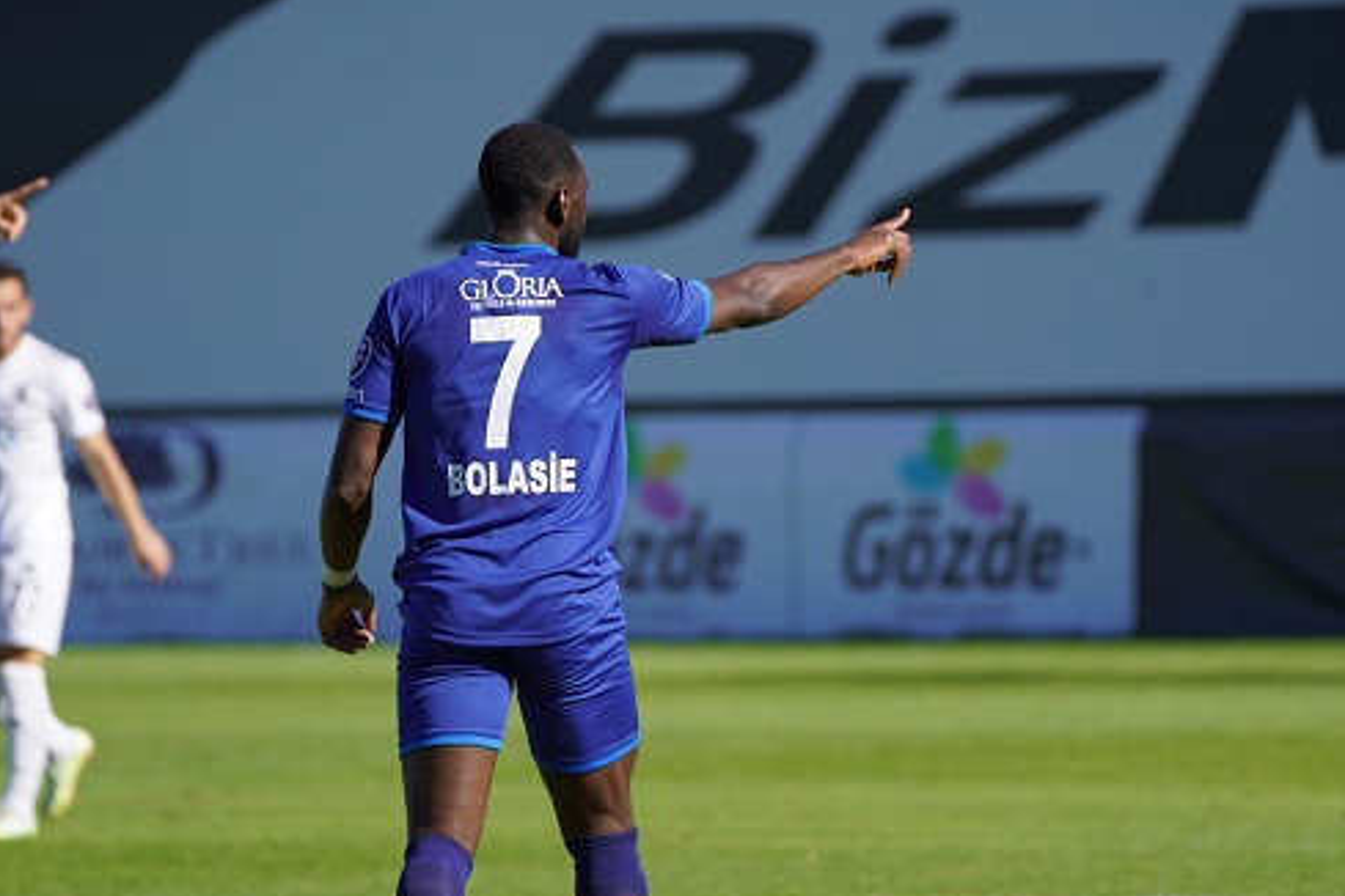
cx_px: 663
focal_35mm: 368
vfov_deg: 3.7
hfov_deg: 5.6
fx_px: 13748
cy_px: 519
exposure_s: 1/400
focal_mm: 300
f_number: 5.6
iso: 100
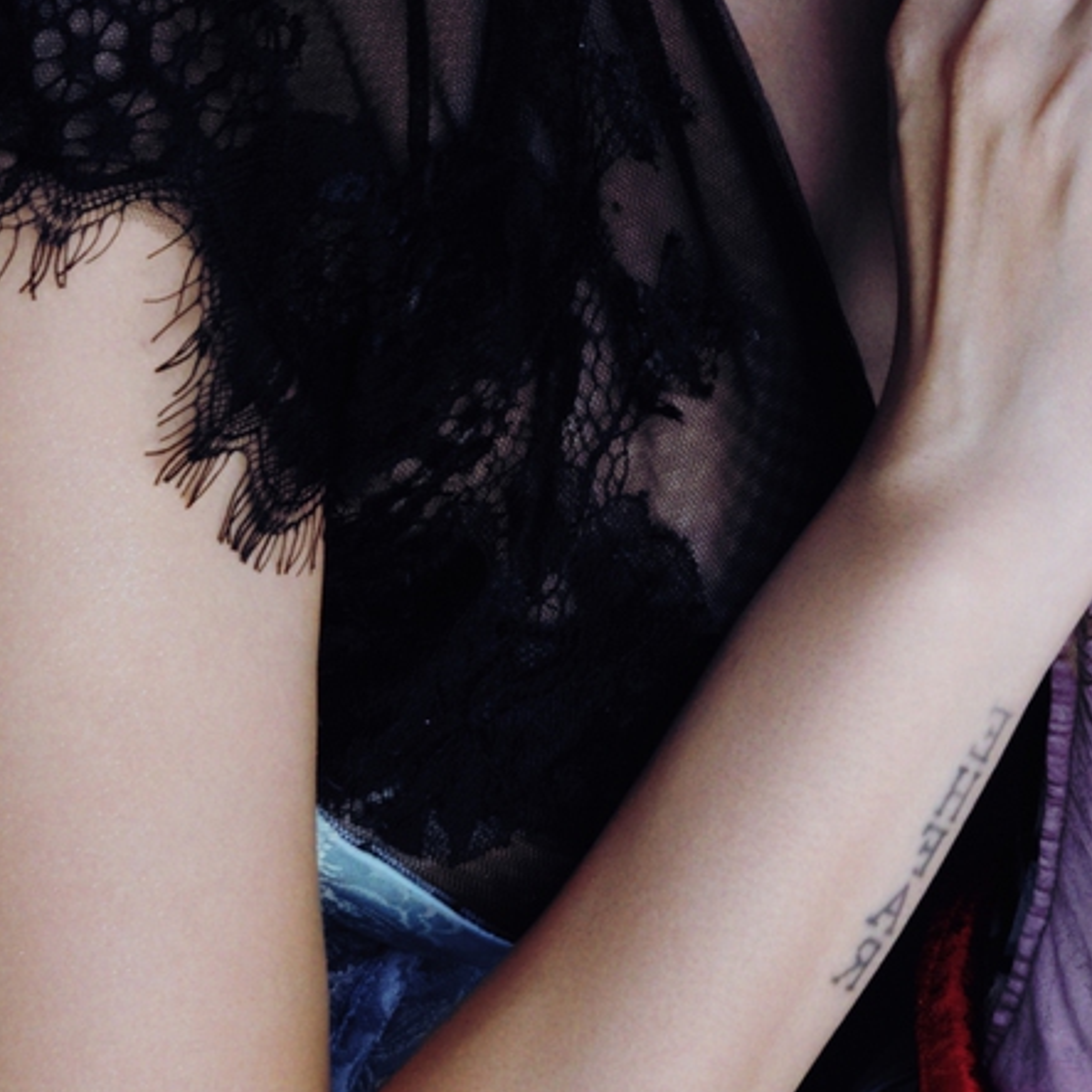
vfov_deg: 7.6
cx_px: 1708
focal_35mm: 226
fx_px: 8066
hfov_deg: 7.6
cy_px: -504
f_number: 6.3
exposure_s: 1/125
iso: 320
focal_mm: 46
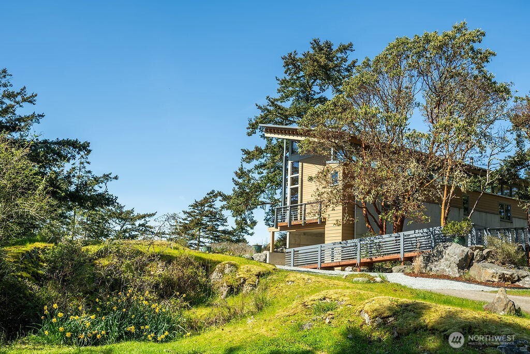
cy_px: 177
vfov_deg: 43.6
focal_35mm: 30
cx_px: 265
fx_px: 442
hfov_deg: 61.9
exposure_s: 1/400
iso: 100
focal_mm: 30
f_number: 5.6
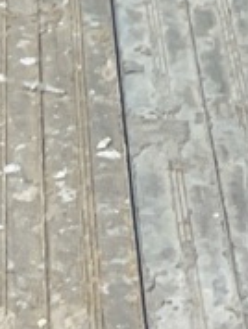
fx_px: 2068
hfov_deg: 6.5
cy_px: -589
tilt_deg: -10.4
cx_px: 622
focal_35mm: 217
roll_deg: -4.7
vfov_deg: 8.0
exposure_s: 1/962
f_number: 1.8
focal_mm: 3
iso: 16
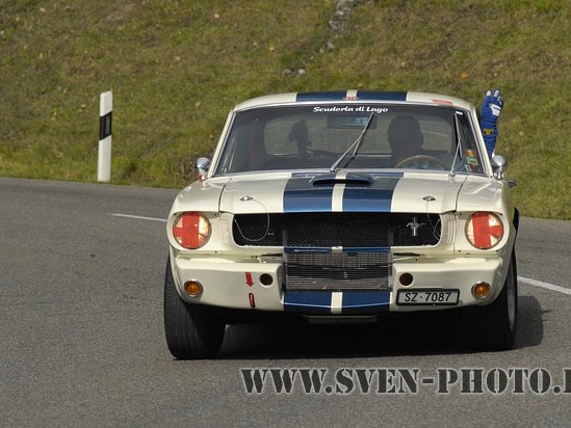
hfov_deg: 7.6
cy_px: 213
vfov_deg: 5.7
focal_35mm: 261
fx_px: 4306
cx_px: 317
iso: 250
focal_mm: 160
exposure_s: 1/1600
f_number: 7.1
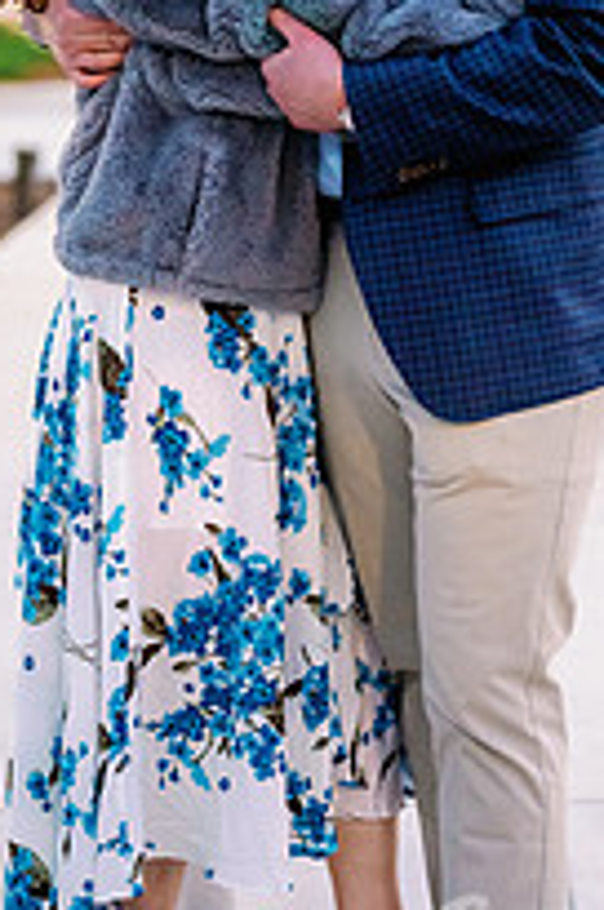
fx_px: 2778
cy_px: 209
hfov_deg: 12.4
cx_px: 355
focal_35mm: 110
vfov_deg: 18.5
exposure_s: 1/400
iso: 3200
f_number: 2
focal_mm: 50
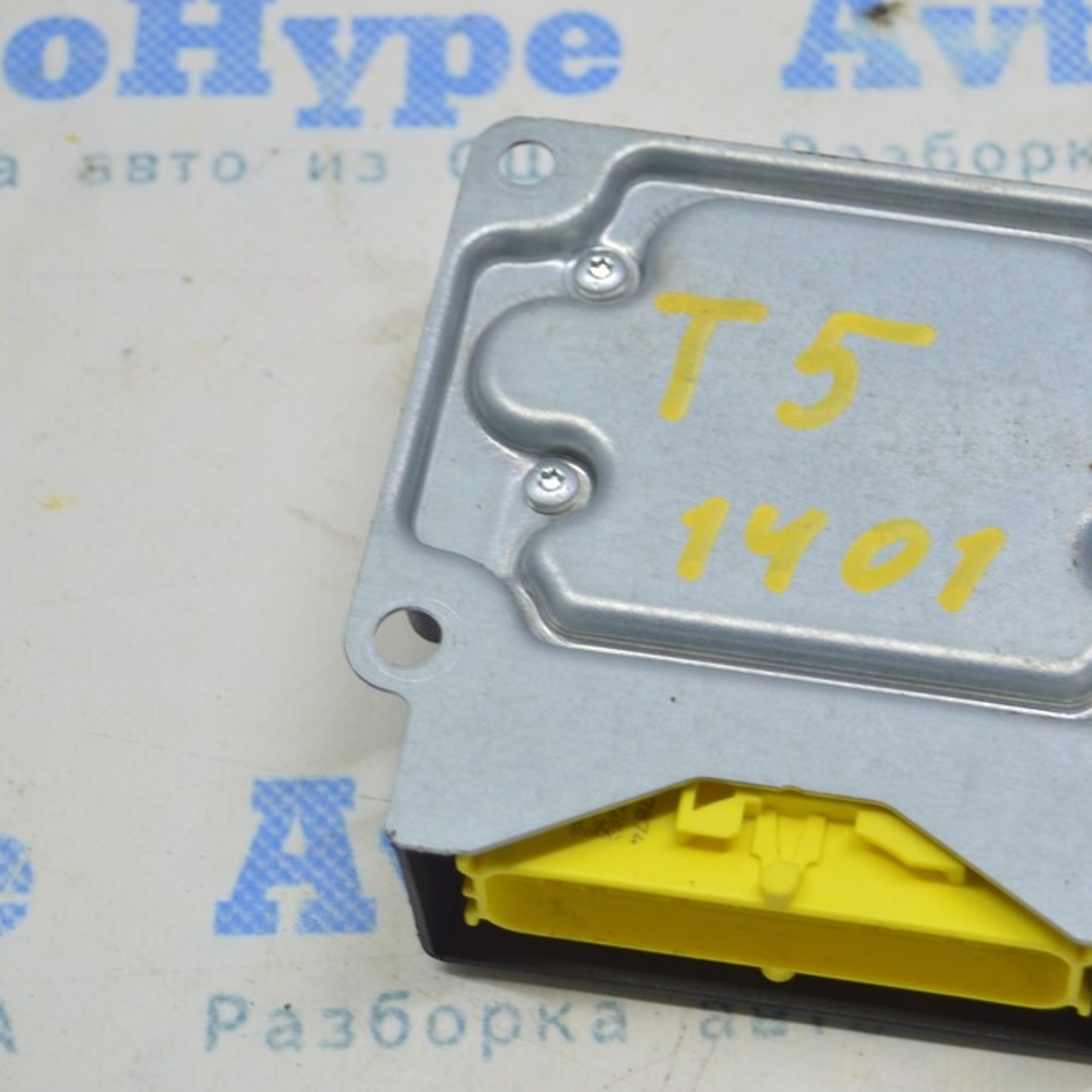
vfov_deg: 16.3
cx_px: 826
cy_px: 551
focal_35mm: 107
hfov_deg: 16.2
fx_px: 3806
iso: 400
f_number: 5.6
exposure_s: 1/20
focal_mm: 55
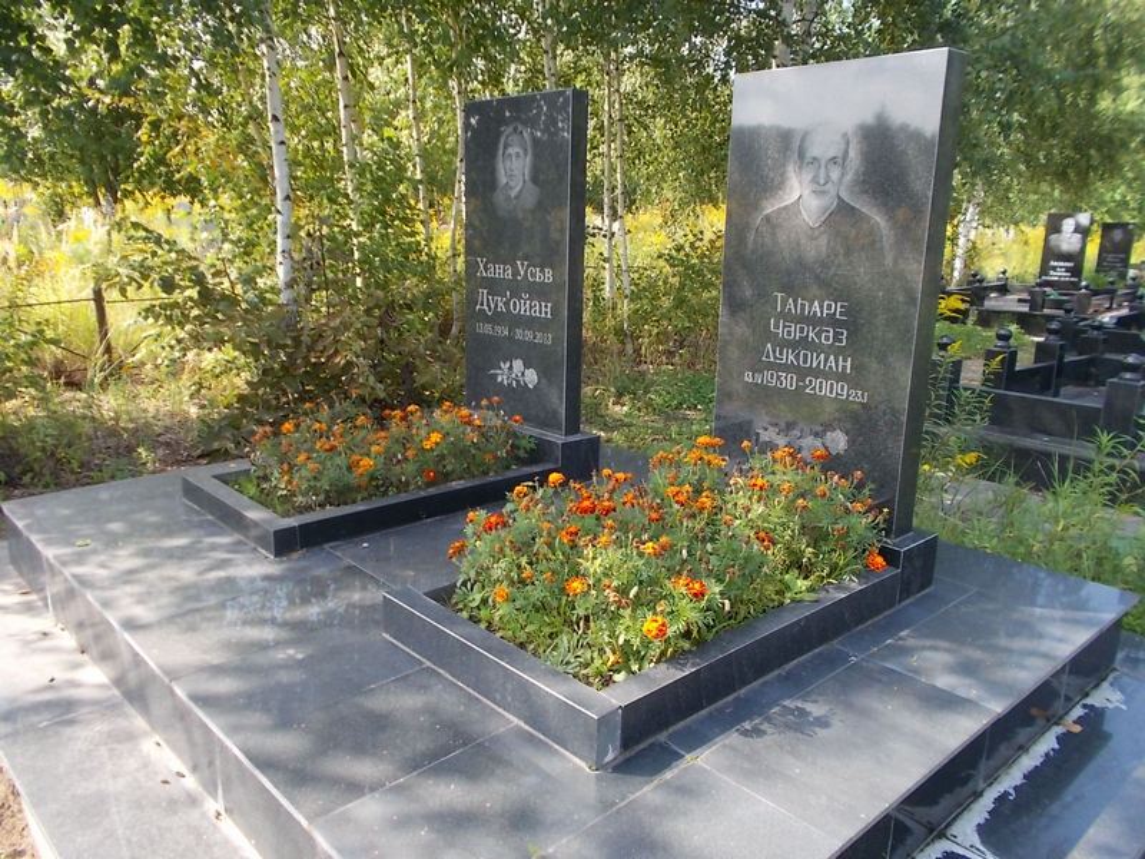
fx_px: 860
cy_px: 430
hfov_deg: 67.3
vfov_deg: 53.1
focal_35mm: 26
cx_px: 572
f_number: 3.2
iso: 80
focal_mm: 4.6
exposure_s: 1/200
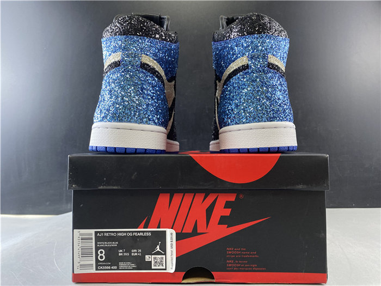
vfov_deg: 53.1
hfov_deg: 67.3
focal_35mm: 26
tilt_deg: +3.1
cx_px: 190
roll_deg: +0.9
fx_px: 286
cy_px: 143
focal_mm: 4.25
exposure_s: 1/50
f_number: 1.8
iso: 160
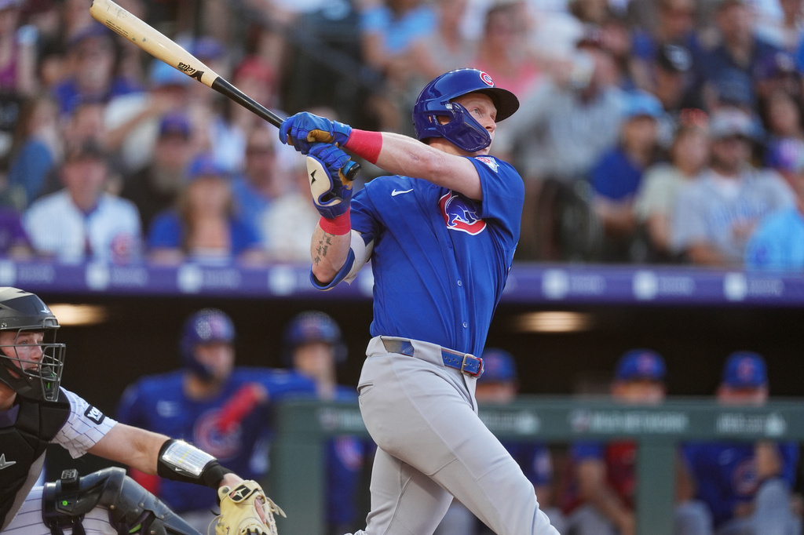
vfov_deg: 2.3
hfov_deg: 3.4
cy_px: 268
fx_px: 13395
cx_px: 402
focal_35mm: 600
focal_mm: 600
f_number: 4
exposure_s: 1/1250
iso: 1000
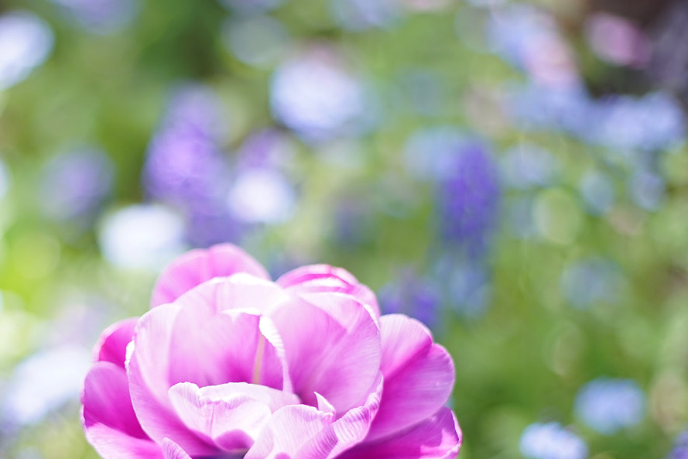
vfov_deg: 15.1
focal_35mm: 90
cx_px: 118
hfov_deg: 22.3
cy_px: 359
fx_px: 1720
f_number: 1.8
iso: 100
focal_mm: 50
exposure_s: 1/640
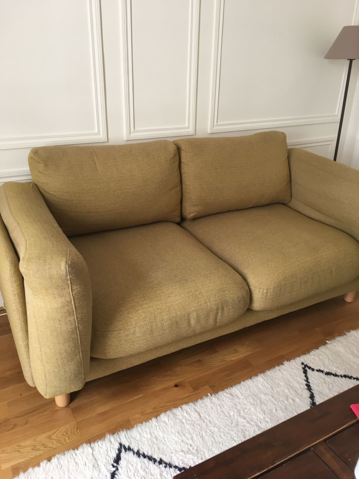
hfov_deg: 48.2
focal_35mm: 29
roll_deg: -1.2
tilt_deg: -25.3
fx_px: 401
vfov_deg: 61.7
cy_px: 240
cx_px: 180
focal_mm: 4.15
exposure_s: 1/33
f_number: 2.2
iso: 64
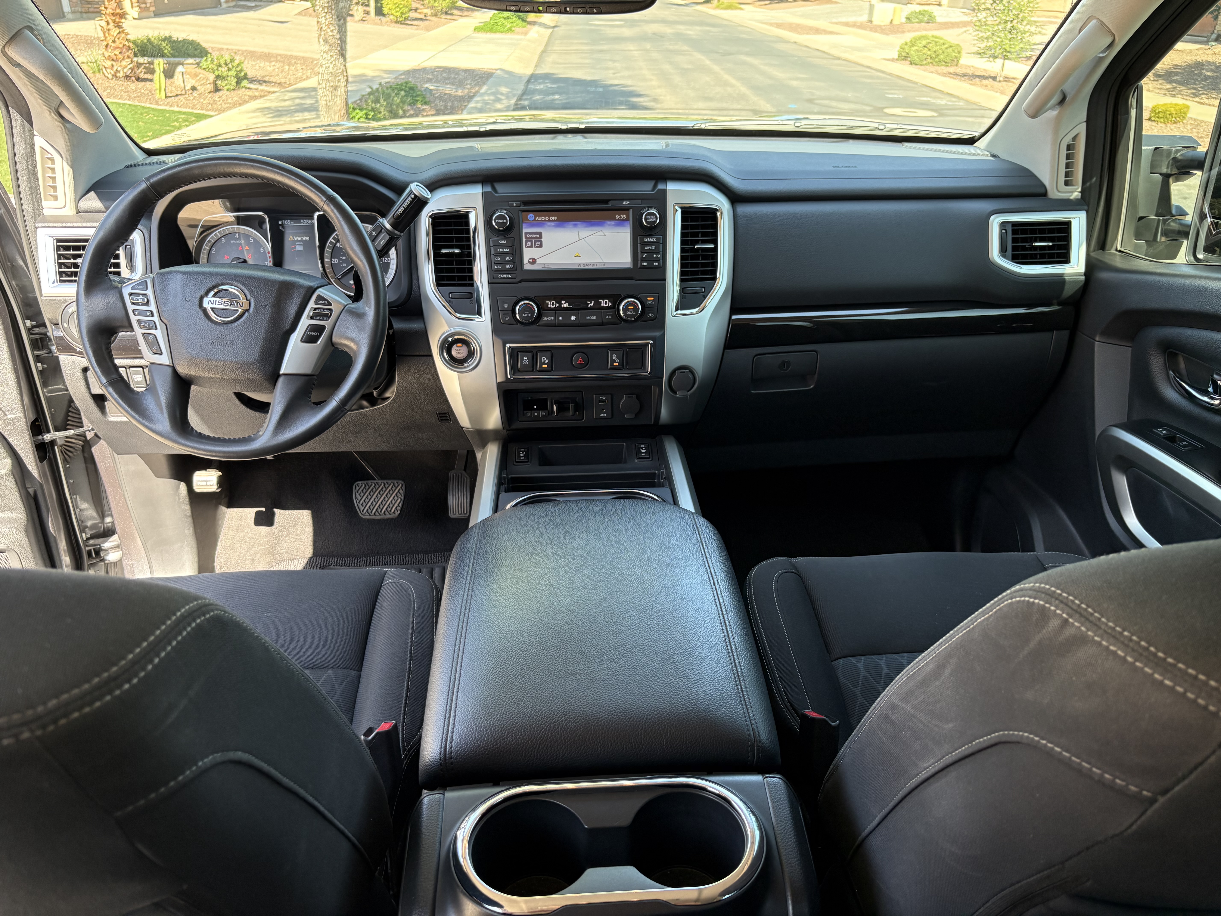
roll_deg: -0.7
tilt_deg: -26.4
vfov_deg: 53.1
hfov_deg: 67.3
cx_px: 610
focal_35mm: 26
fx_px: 917
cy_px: 458
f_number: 1.6
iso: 125
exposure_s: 1/163
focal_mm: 5.96
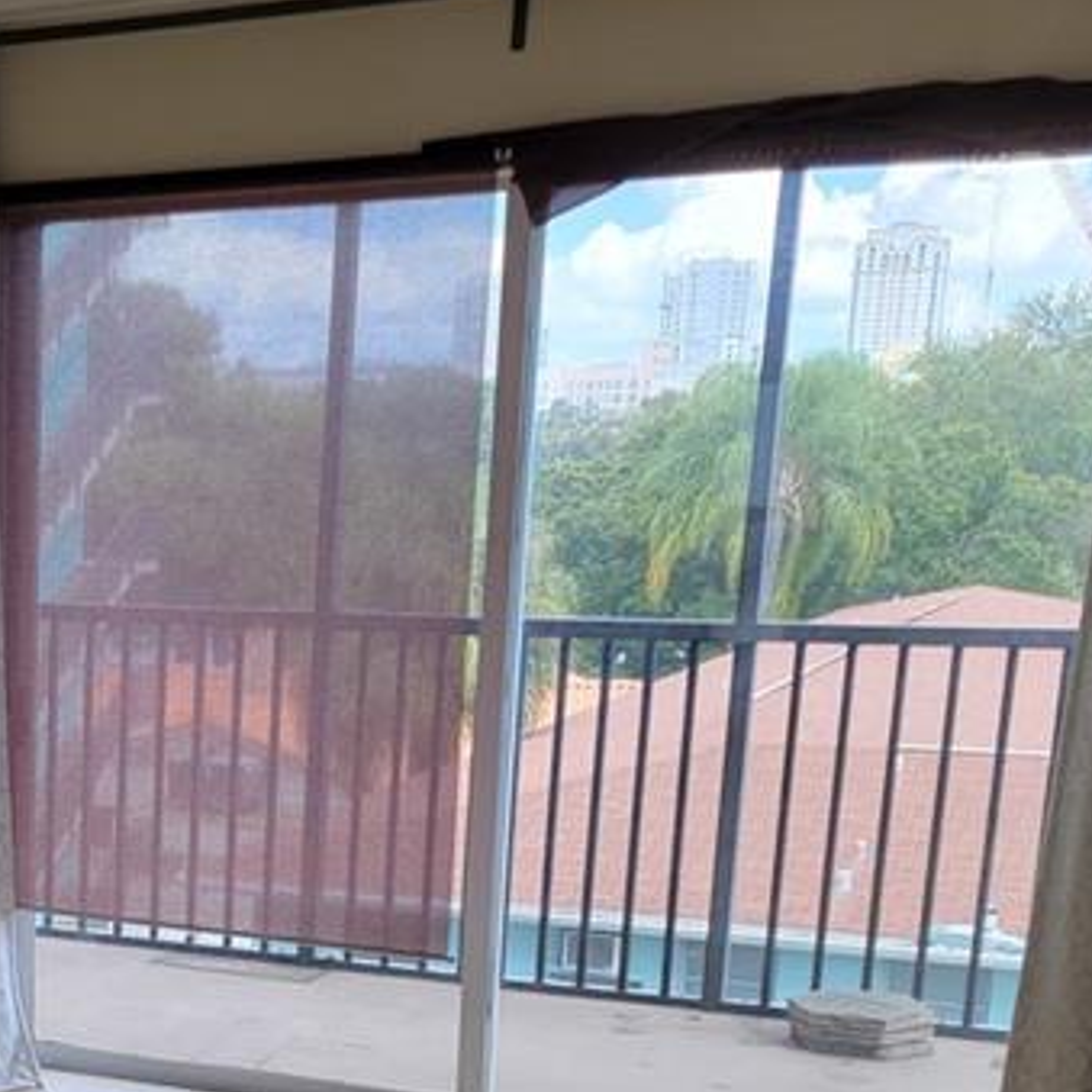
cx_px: -171
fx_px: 2284
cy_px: 947
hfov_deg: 24.7
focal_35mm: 64
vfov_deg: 26.2
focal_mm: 6.7
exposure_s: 1/120
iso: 25
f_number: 1.8
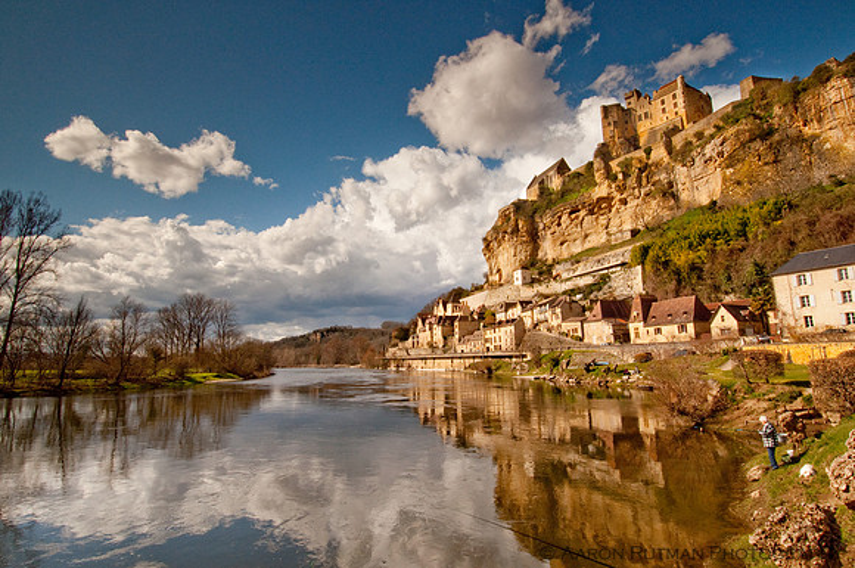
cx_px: 428
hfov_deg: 90.1
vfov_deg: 67.2
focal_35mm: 18
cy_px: 284
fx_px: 427
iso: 200
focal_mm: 12
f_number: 19
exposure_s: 1/180
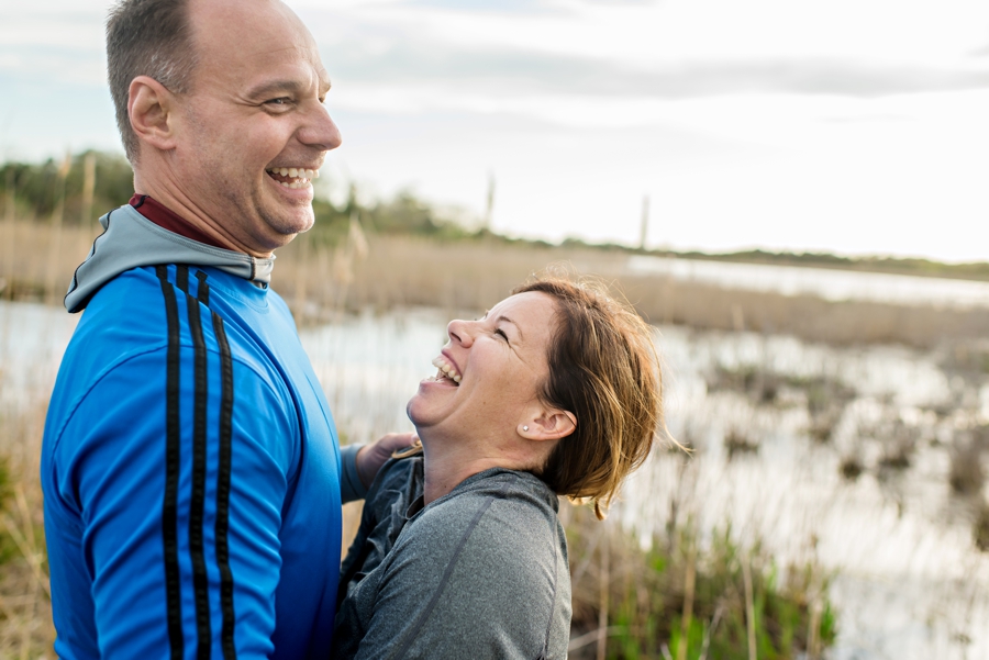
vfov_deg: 37.9
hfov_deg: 54.4
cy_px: 330
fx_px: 962
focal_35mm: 35
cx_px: 494
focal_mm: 35
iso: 250
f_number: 2.8
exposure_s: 1/1000
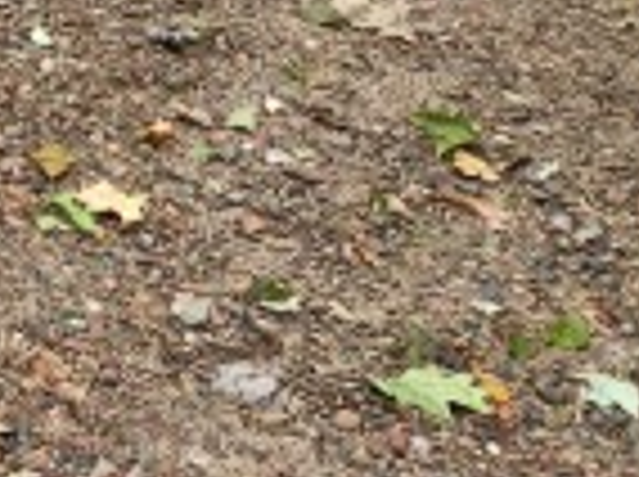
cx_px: -670
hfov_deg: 15.1
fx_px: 1917
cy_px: -238
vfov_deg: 13.4
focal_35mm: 104
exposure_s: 1/180
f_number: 1.8
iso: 160
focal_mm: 5.4
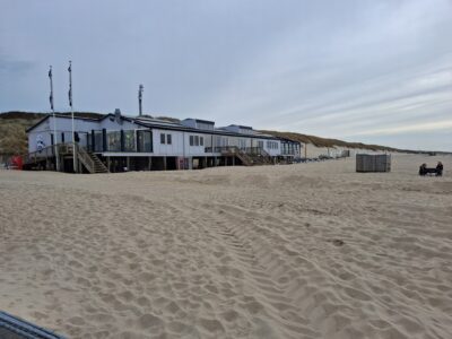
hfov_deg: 65.3
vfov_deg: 51.4
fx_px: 353
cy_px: 170
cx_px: 226
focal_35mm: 27
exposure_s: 1/705
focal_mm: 4
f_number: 1.8
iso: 25
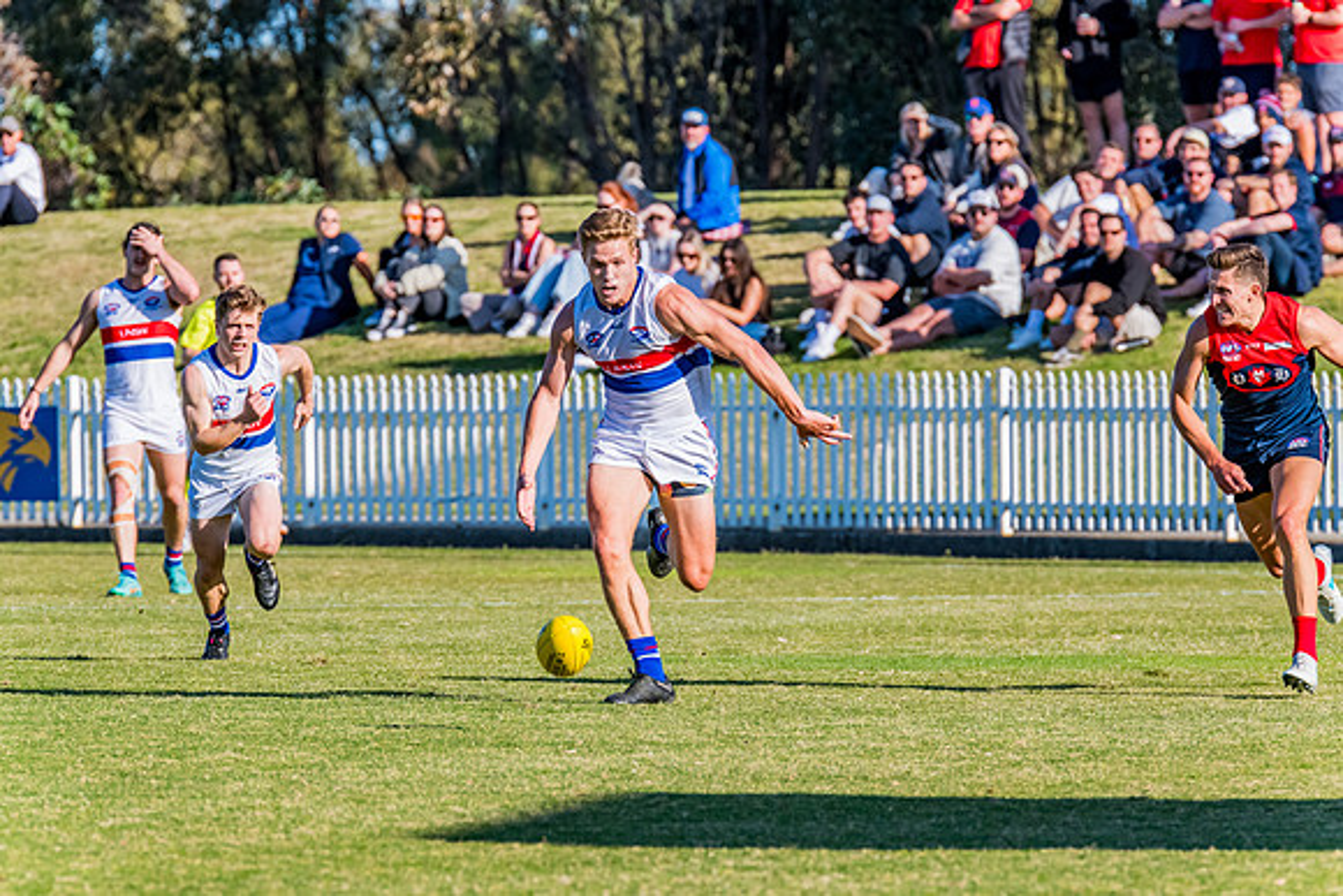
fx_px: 15671
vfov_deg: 3.3
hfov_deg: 4.9
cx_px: 672
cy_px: 448
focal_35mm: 420
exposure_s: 1/1600
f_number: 10
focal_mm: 420
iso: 800
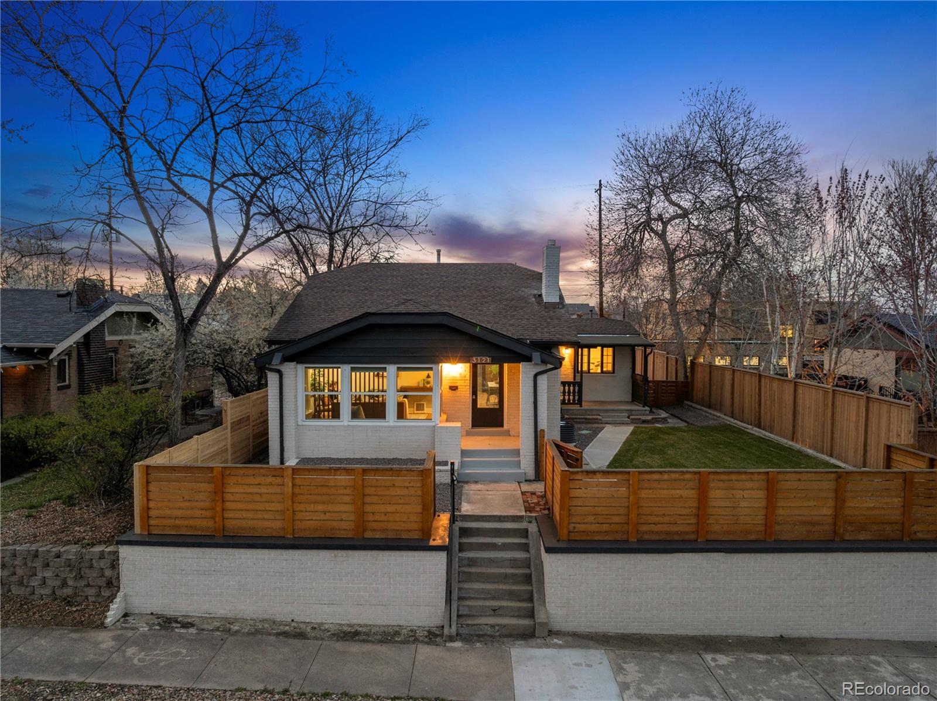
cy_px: 350
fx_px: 649
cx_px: 468
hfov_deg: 71.6
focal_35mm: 24
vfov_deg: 56.7
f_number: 4
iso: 100
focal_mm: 12.29
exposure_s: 1/5
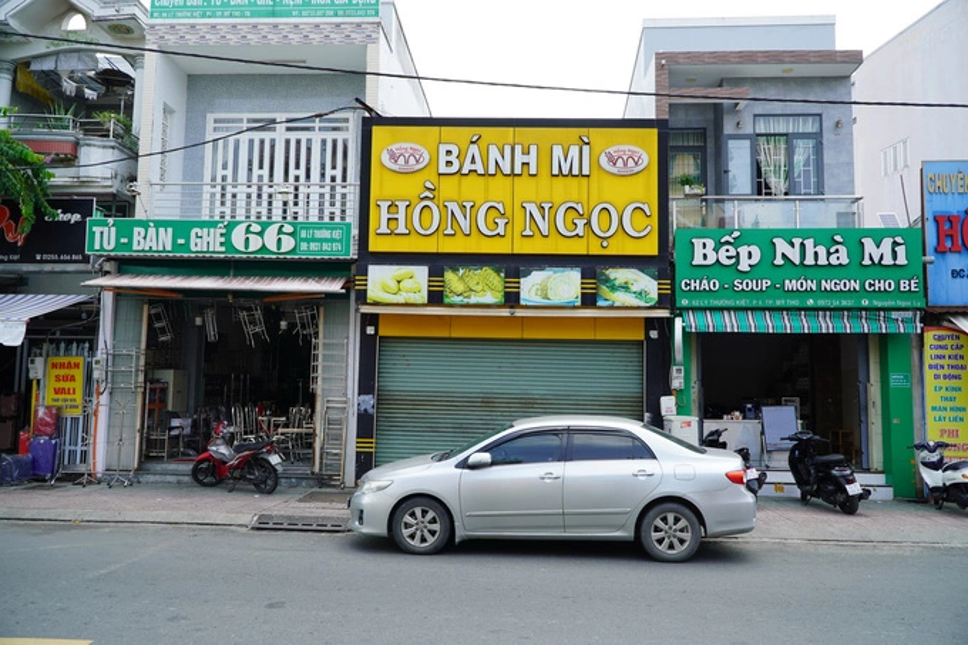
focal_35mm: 27
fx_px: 726
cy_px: 322
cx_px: 484
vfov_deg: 47.9
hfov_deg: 67.4
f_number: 5
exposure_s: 1/200
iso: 100
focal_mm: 18
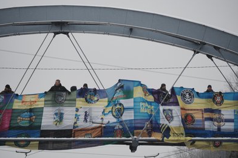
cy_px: 78
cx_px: 119
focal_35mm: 236
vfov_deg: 5.8
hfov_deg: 8.7
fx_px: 1558
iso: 100
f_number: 5.6
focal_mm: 231
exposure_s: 1/400
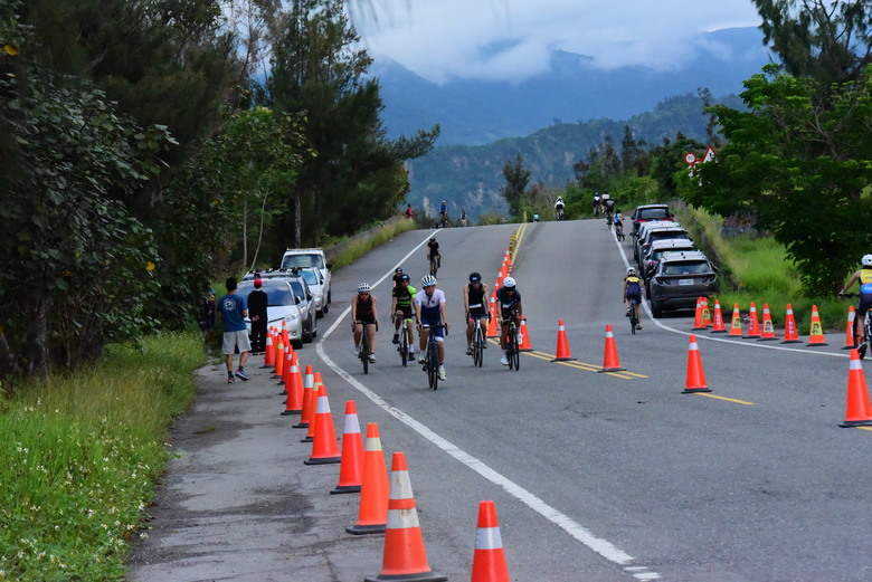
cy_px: 291
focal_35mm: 135
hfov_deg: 15.2
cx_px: 436
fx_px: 3272
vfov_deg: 10.2
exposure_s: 1/3200
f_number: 14
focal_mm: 135
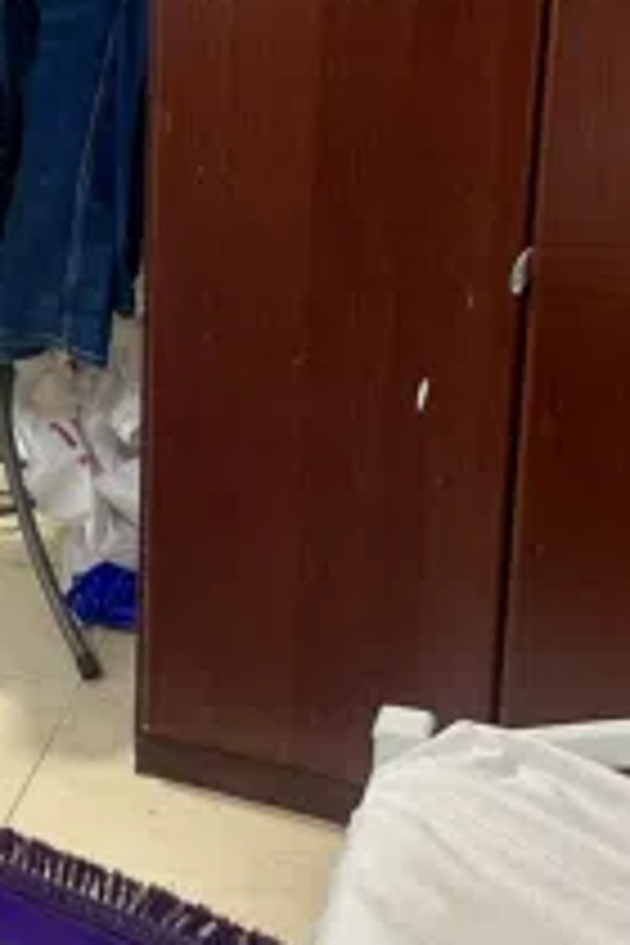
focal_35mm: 76
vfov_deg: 25.5
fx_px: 1995
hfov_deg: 17.0
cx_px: -176
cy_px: 22
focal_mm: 6.86
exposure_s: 1/50
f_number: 1.78
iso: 200
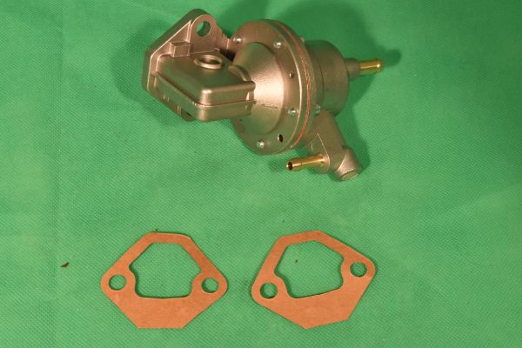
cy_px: 174
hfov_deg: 28.1
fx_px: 1044
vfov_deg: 18.9
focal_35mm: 72
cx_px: 261
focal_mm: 48
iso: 2000
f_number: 16
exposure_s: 1/80
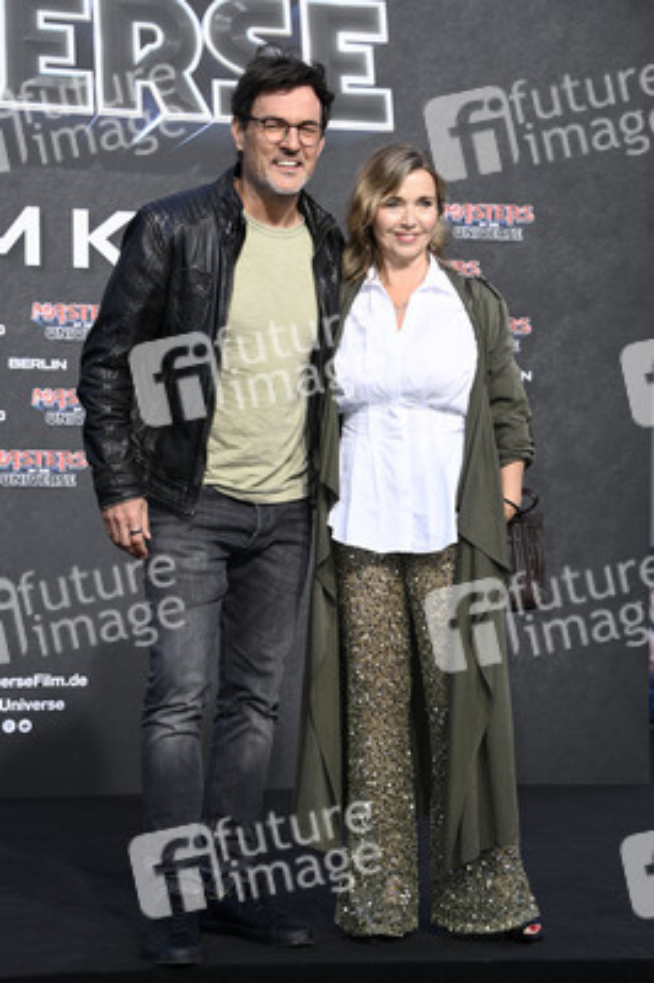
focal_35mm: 92
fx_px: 2511
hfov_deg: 14.8
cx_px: 327
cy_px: 492
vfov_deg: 22.2
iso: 250
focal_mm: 92
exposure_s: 1/250
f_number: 6.3
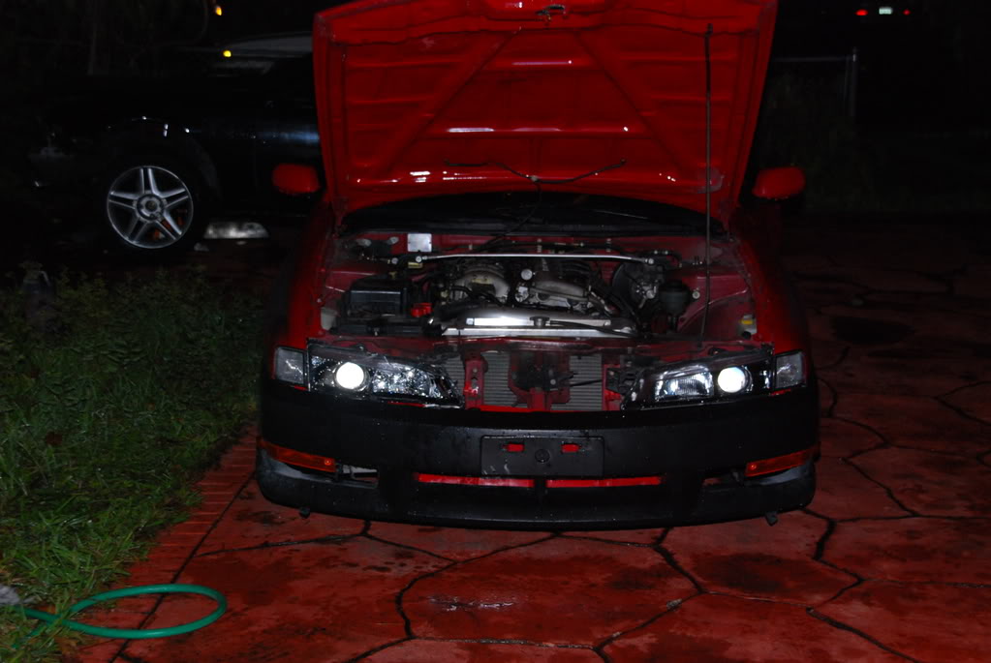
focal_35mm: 60
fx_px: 1654
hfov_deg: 33.4
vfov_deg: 22.7
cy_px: 332
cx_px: 496
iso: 800
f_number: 5.6
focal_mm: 40
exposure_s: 1/15
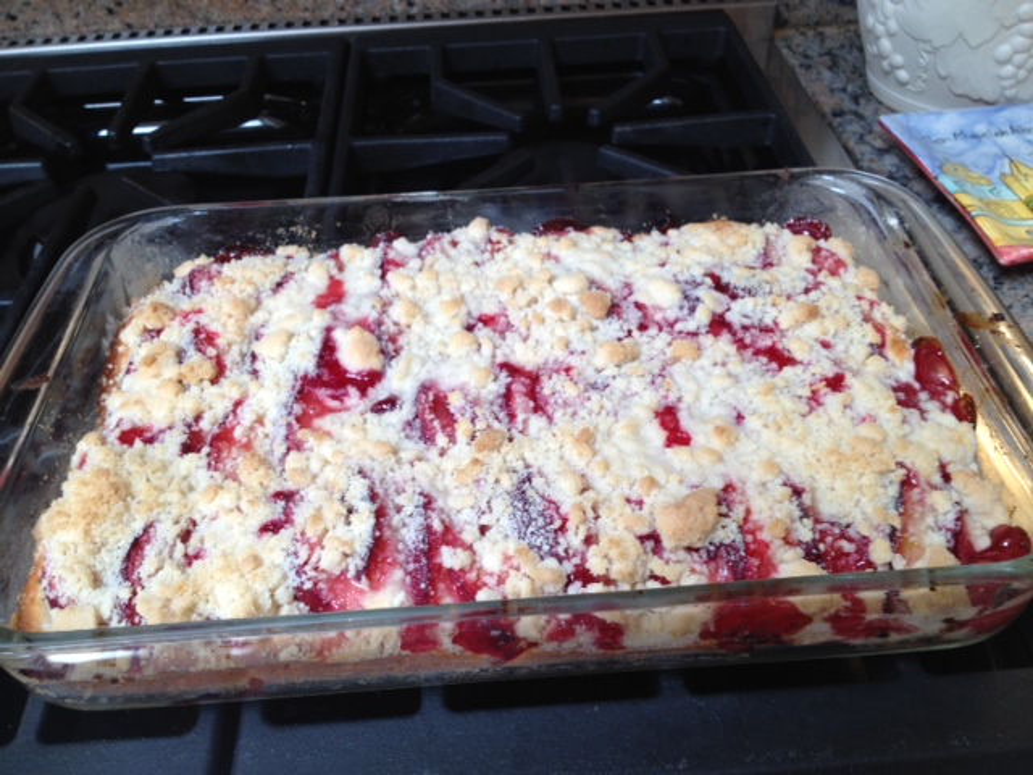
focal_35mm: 35
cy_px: 388
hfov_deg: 52.6
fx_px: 1044
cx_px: 516
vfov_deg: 40.7
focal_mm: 4.28
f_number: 2.4
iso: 80
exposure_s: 1/60
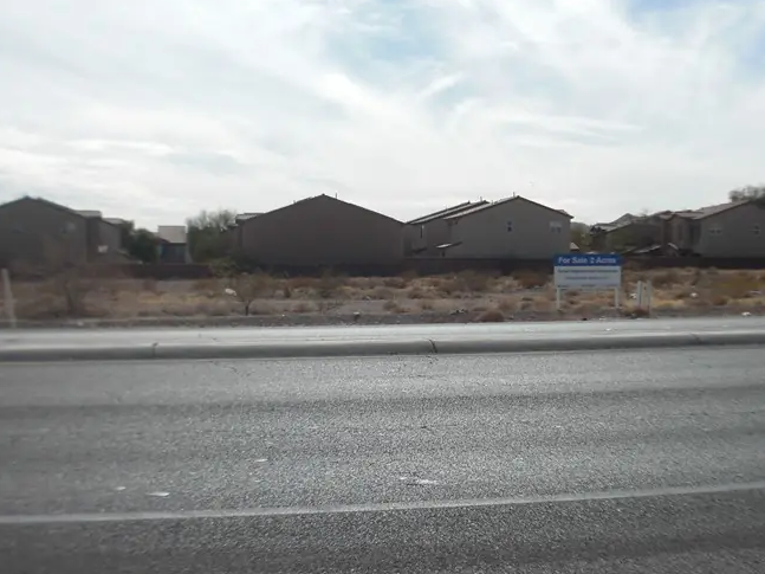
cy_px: 280
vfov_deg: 25.7
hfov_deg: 33.8
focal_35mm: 57
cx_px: 410
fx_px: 1259
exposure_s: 1/400
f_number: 7.9
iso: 50
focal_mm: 6.3
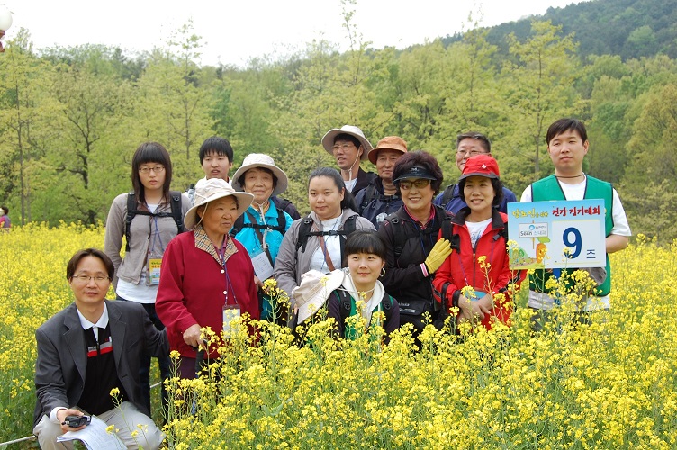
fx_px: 733
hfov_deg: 49.6
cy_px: 225
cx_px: 338
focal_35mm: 39
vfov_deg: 34.1
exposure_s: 1/250
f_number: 8
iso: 200
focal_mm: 26
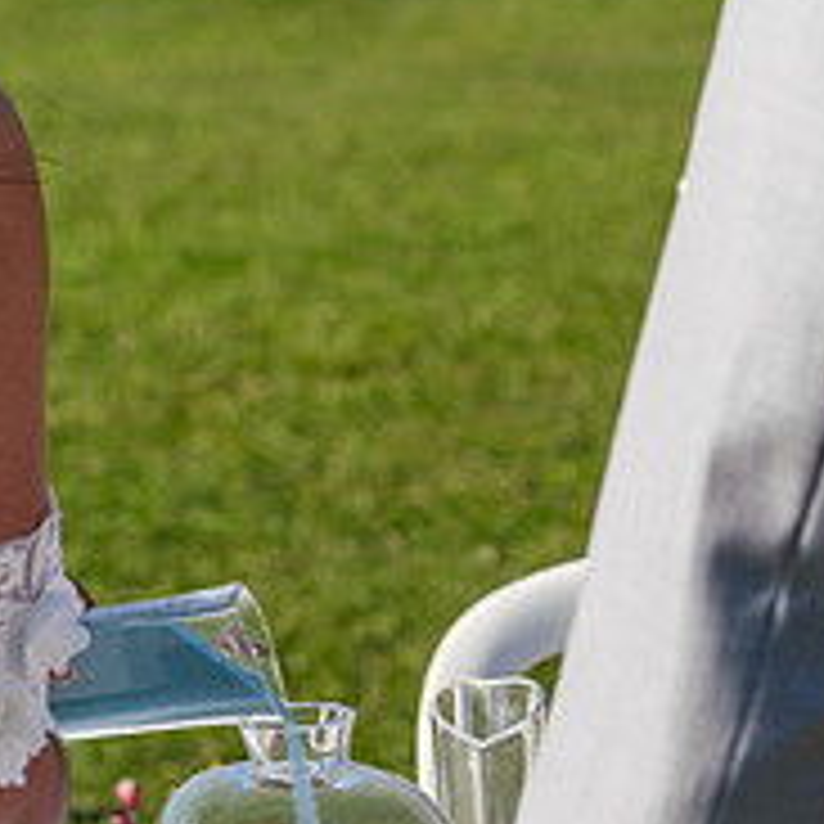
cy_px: 476
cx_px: 321
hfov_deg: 8.5
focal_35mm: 206
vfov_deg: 8.5
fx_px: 5548
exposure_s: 1/2500
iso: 250
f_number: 4
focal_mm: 53
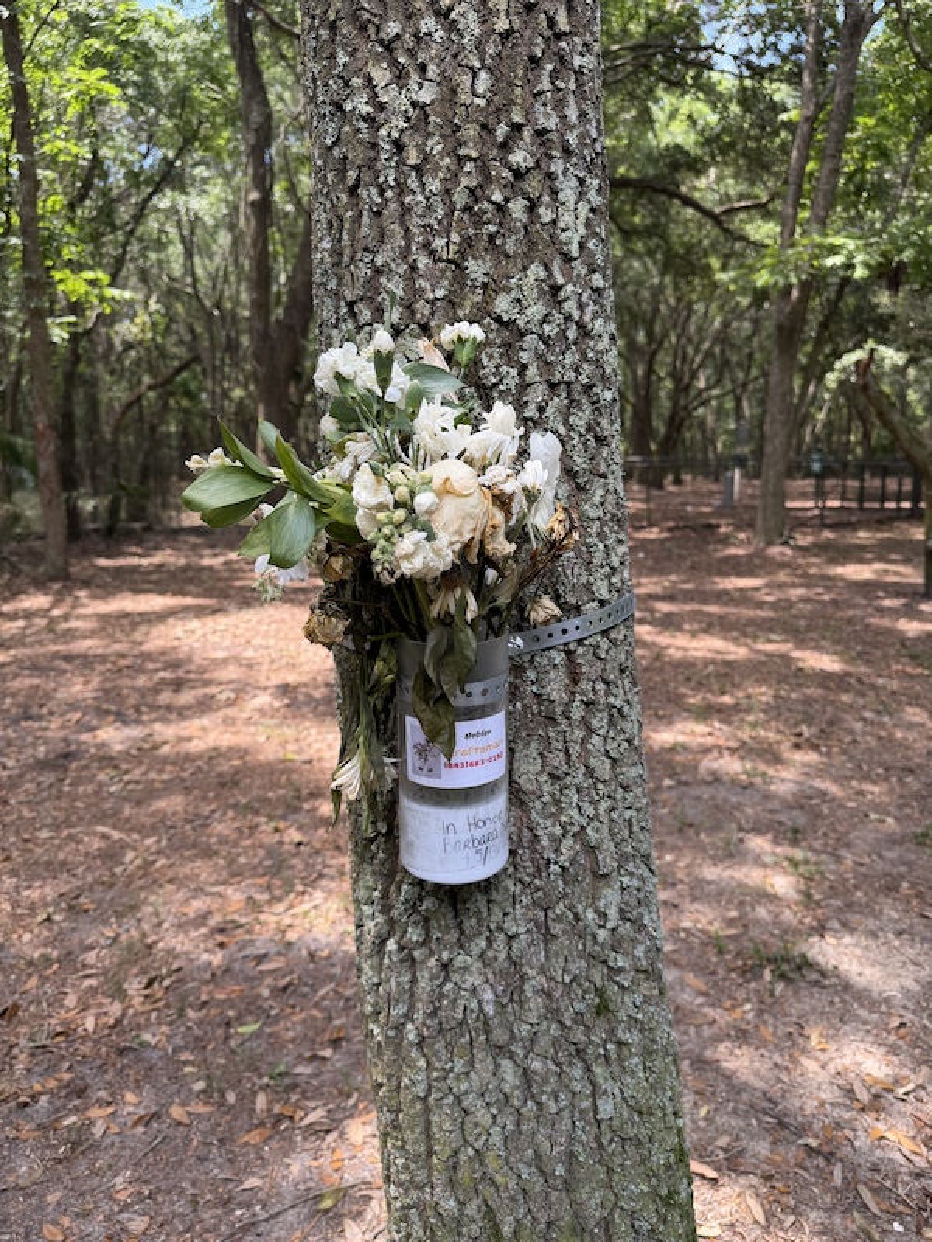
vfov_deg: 71.6
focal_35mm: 24
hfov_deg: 56.8
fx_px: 862
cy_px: 621
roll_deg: +0.0
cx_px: 466
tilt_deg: -10.2
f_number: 1.78
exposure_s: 1/252
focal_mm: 6.76
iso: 64
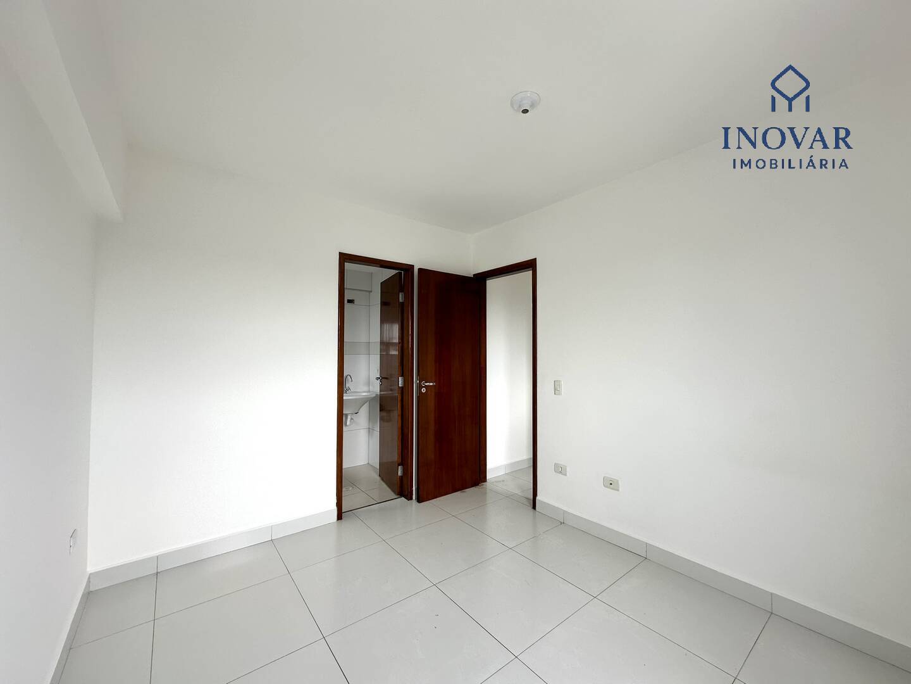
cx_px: 456
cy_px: 342
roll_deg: -0.8
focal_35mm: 14
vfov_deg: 85.7
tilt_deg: +0.9
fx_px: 368
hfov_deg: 102.1
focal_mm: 2.22
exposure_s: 1/99
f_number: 2.2
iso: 50
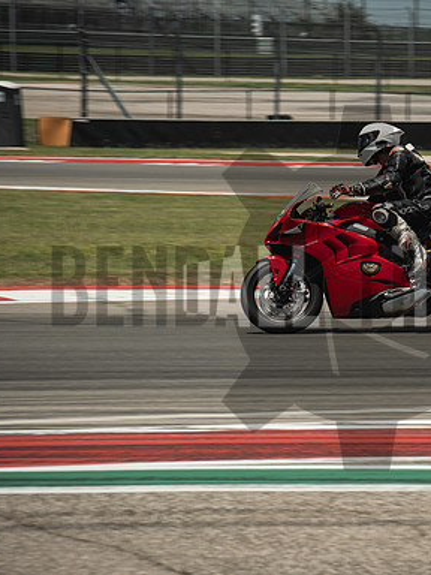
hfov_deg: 5.1
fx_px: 4798
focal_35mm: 289
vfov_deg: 6.9
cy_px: 288
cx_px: 367
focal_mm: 132.9
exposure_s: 1/400
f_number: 8
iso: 160
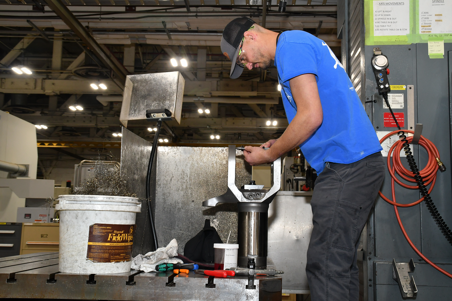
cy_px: 150
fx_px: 527
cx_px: 226
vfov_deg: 31.9
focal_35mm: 42
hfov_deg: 46.4
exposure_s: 1/60
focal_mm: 28
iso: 800
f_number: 11
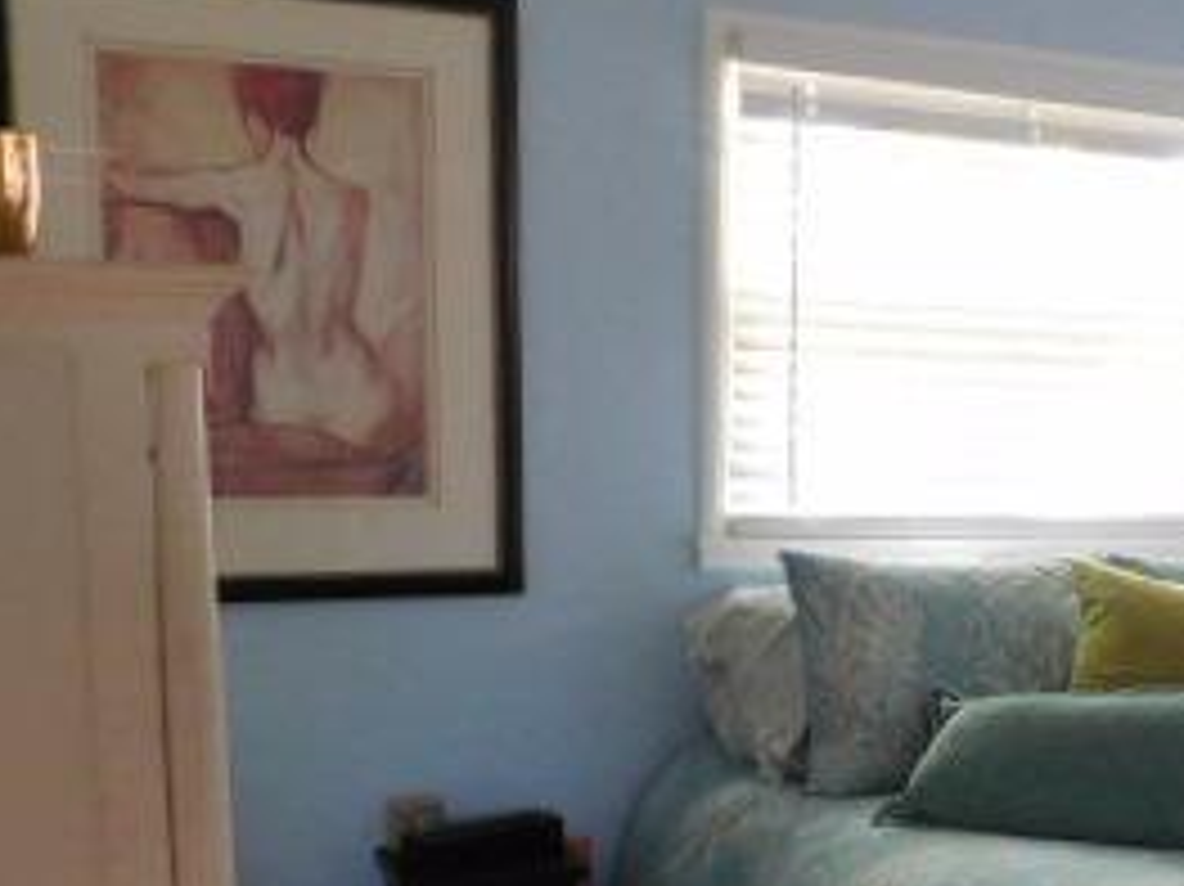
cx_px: 1071
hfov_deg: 32.6
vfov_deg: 25.7
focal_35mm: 56
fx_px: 1915
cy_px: 693
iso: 400
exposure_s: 1/20
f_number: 3
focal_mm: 4
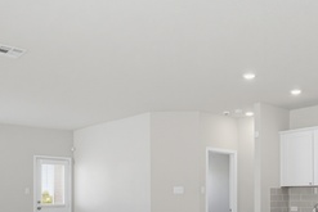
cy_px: 208
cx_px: 134
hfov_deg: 44.3
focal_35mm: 44
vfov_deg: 28.8
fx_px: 389
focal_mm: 17
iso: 100
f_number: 7.1
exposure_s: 1/3.33
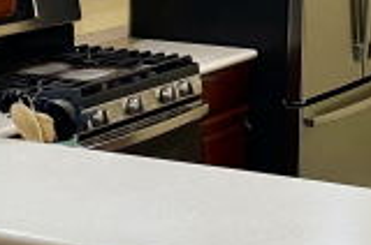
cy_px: -183
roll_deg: -1.9
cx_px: 558
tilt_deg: +1.4
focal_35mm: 113
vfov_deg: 11.3
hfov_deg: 16.5
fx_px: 1162
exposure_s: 1/60
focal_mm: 4.2
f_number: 1.6
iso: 125
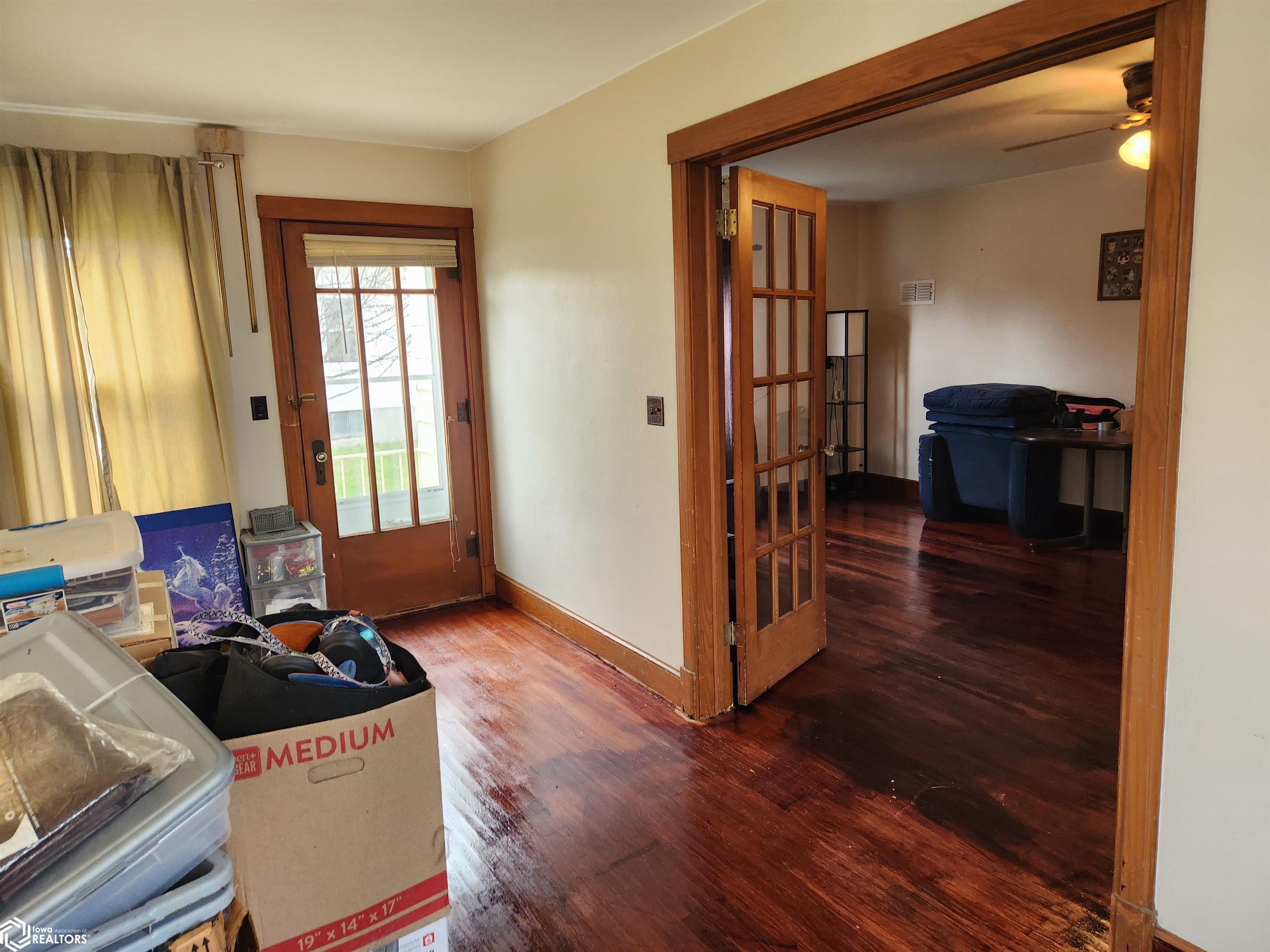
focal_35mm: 23
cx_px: 635
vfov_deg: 58.9
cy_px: 476
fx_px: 844
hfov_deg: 73.9
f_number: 1.8
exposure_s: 1/120
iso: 200
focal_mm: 5.4
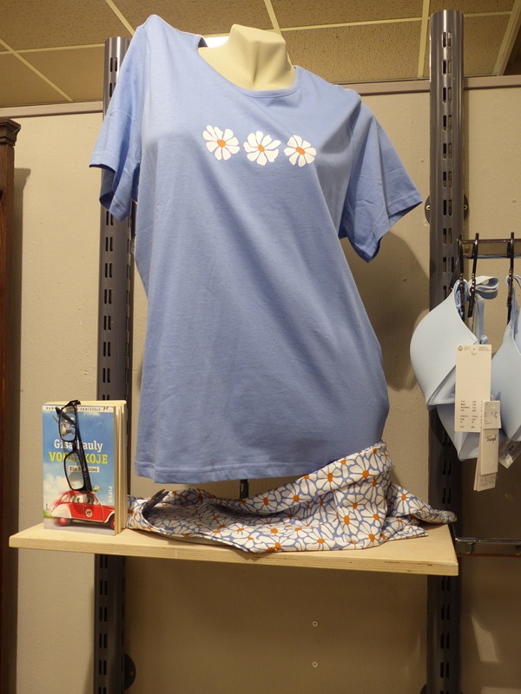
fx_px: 682
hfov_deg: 41.8
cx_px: 260
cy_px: 347
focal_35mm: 34
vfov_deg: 54.0
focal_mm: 6
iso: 100
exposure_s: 1/60
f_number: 2.8
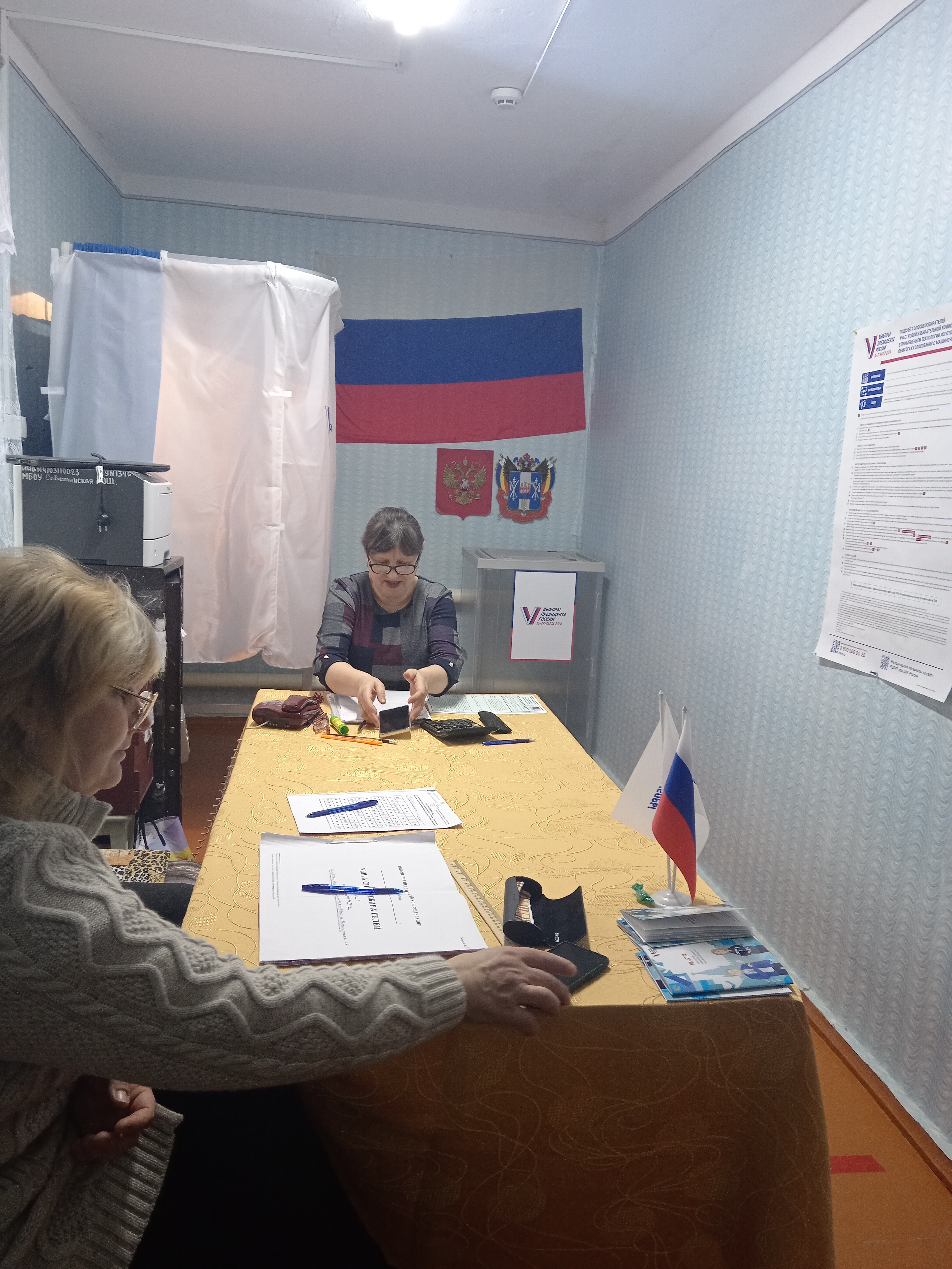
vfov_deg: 65.3
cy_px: 634
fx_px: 990
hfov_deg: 51.4
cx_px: 476
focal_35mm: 27
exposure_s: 1/50
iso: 722
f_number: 1.9
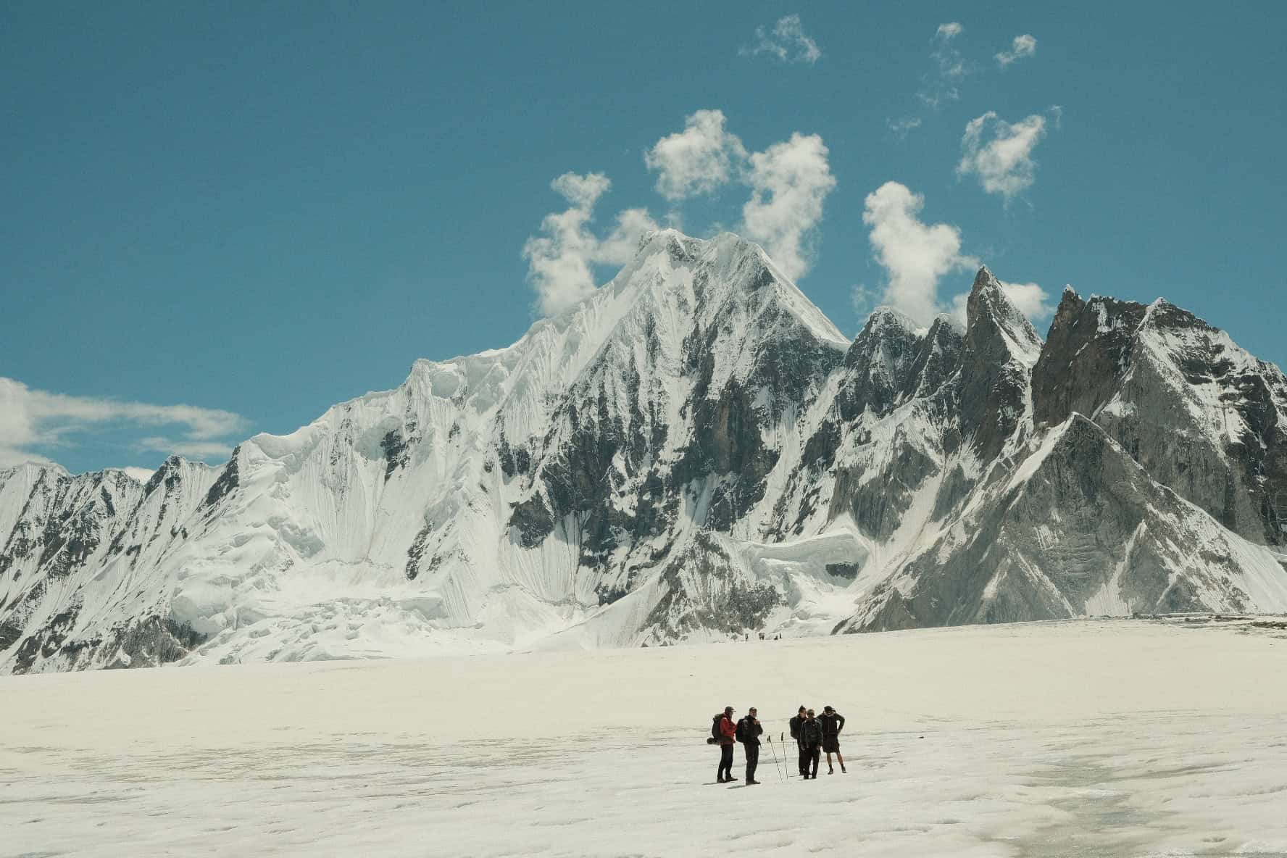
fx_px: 2109
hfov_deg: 33.9
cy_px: 429
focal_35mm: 59
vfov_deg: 23.0
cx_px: 644
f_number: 14
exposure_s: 1/850
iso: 640
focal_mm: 39
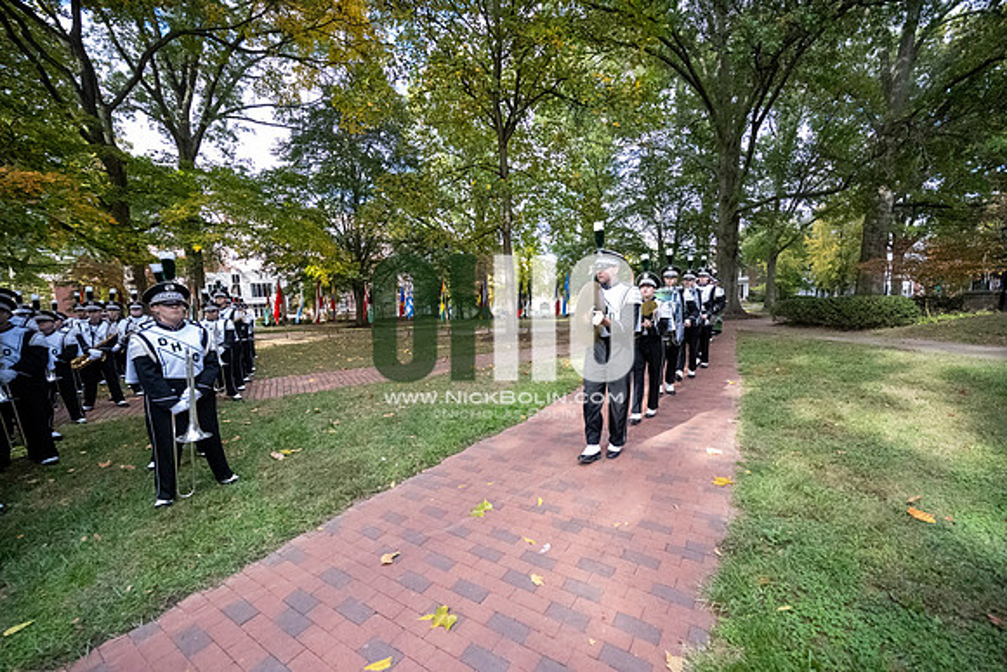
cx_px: 504
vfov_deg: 81.2
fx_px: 392
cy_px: 336
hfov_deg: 104.2
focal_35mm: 14
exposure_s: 1/8000
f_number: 4
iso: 12800
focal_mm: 14
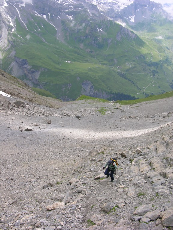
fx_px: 233
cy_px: 115
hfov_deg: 40.7
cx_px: 86
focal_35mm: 35
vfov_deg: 52.6
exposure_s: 1/143
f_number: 5
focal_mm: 8.9
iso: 50
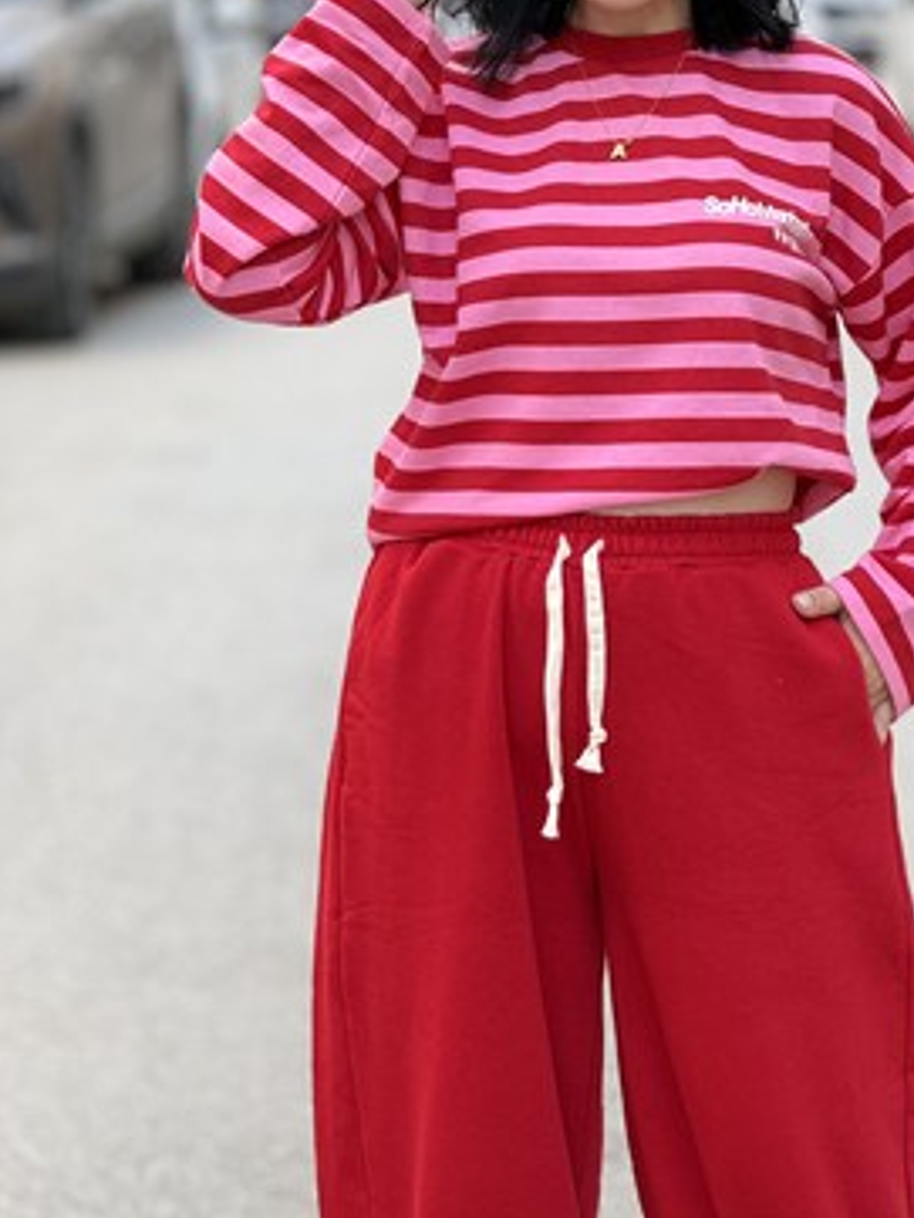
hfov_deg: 8.4
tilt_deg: -5.8
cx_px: 590
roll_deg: -0.7
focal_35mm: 177
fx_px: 6228
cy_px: 552
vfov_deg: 11.2
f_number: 2.8
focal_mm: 15.66
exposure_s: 1/114
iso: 64
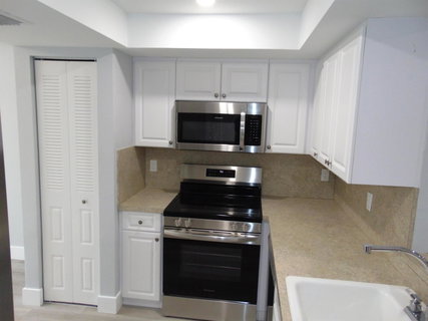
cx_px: 214
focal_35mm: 25
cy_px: 160
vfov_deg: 54.9
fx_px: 309
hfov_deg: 69.4
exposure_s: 1/30
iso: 200
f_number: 3
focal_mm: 4.5
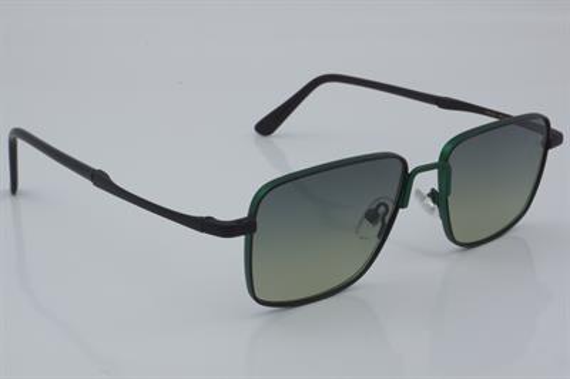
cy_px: 190
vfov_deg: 18.2
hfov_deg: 27.0
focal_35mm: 75
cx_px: 285
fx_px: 1186
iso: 100
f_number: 32
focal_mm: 50
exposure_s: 1/4
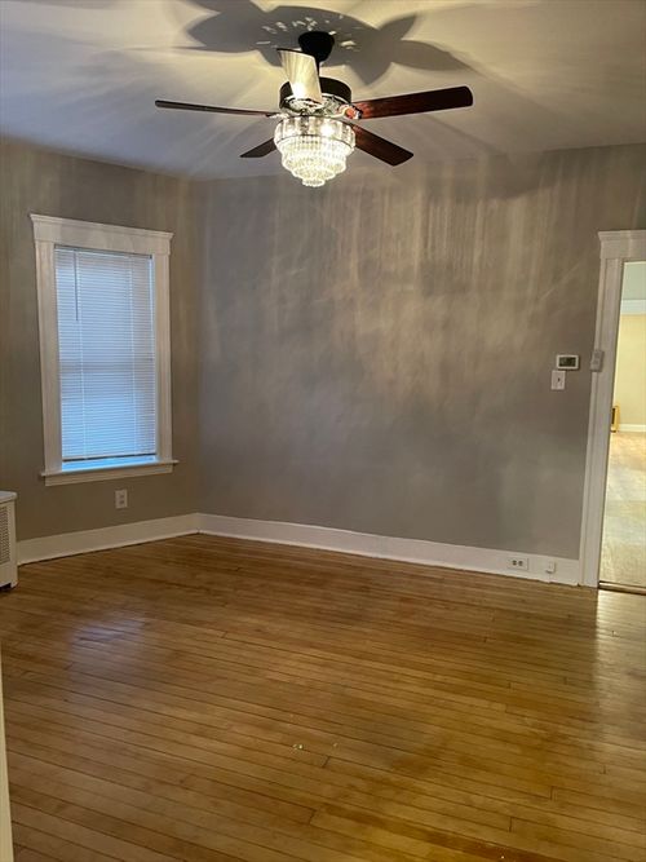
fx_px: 622
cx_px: 323
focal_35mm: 25
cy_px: 431
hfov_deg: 54.9
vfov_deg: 69.4
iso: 400
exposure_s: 1/40
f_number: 1.6
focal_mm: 5.1
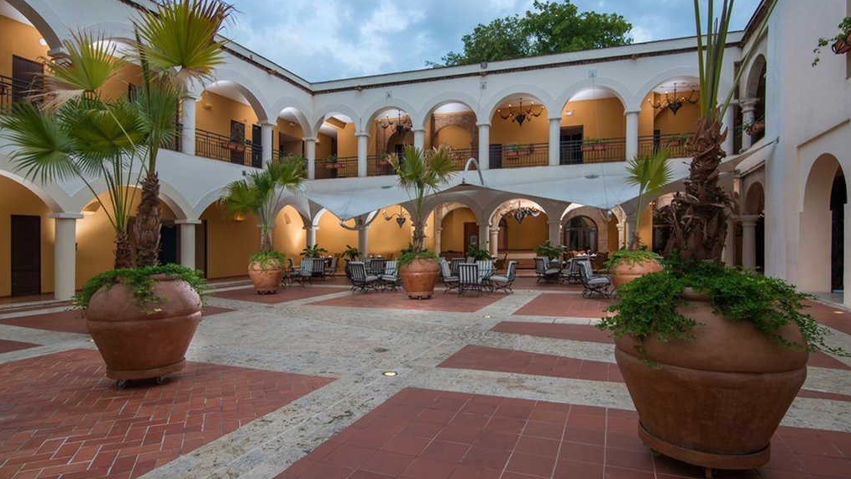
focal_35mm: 20
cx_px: 426
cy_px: 214
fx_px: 451
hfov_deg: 86.6
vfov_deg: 55.8
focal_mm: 19
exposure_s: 1/200
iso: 500
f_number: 8
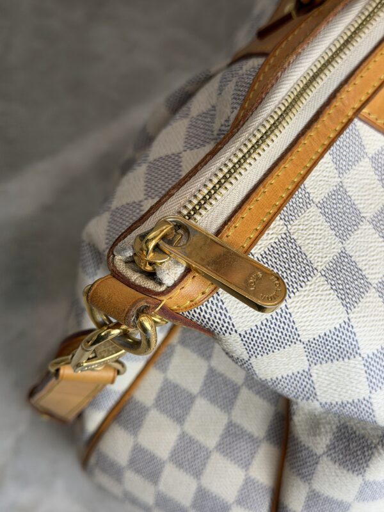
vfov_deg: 39.7
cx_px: 192
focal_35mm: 48
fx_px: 710
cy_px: 256
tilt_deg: -56.7
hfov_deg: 30.3
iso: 80
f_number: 1.78
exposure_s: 1/120
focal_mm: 6.76
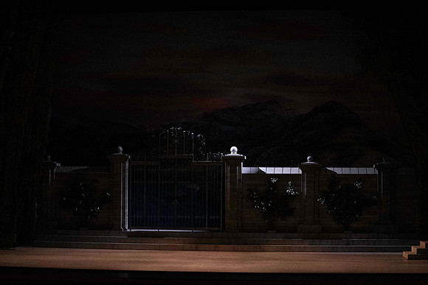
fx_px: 832
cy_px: 142
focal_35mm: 70
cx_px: 214
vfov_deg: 19.5
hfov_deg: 28.8
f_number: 5
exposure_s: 1/320
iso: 16000
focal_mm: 70
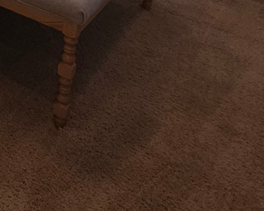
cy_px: -153
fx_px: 437
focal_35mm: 56
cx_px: -166
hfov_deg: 23.7
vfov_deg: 20.5
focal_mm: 2.2
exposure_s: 1/60
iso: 40
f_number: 1.9
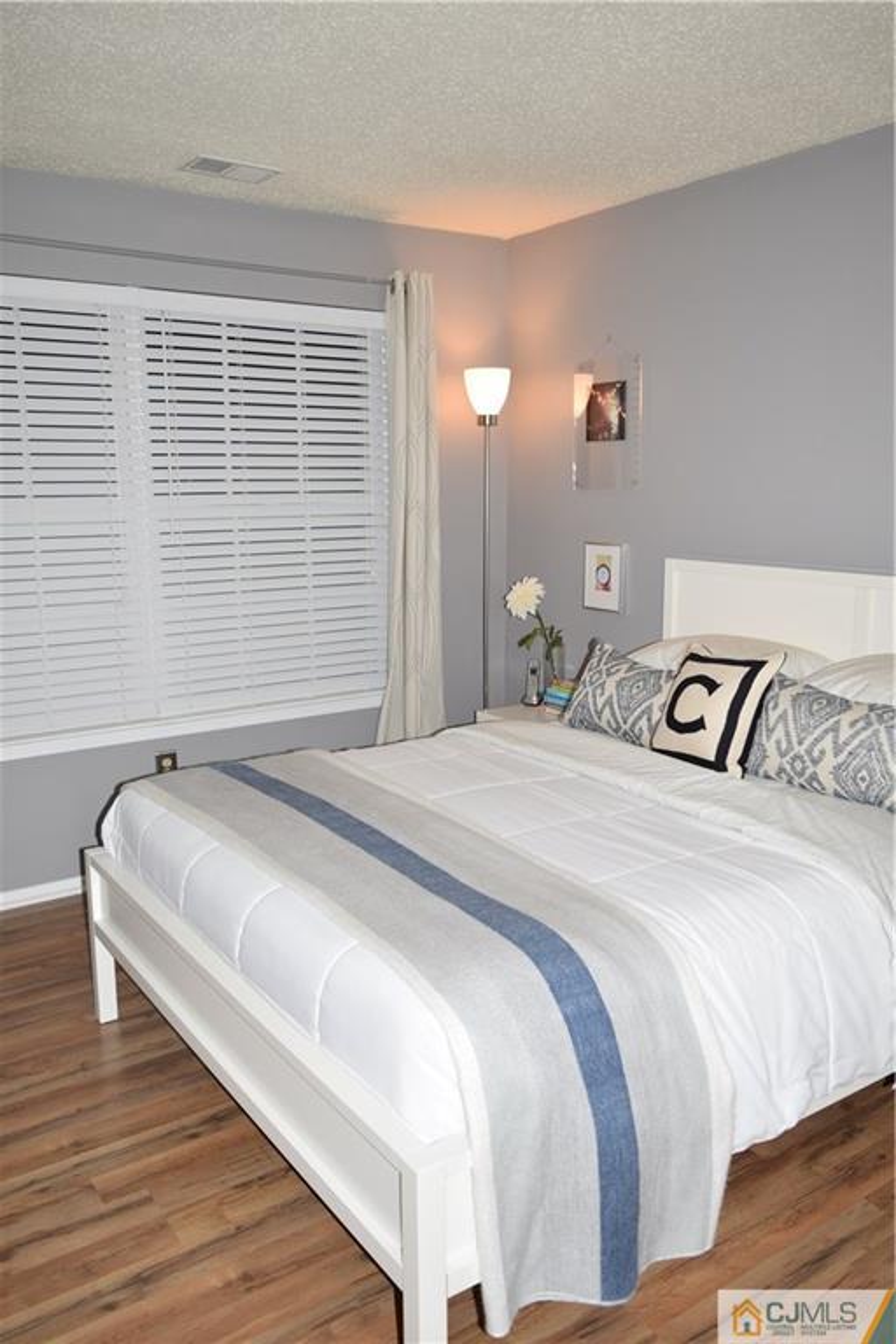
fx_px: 1008
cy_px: 672
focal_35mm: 27
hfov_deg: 47.9
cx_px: 448
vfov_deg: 67.4
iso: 100
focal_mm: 18
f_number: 3.5
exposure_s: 1/60
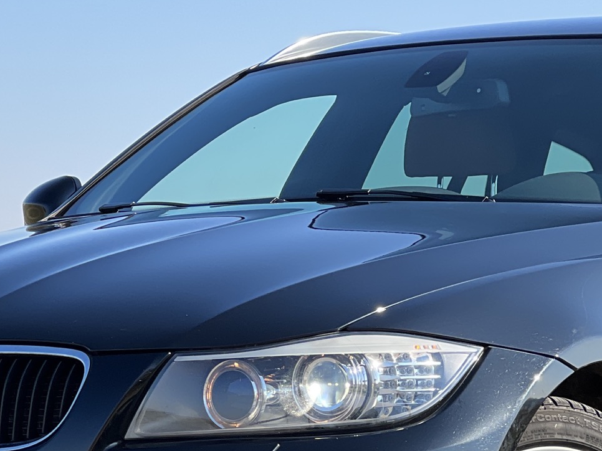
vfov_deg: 8.2
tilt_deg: -1.8
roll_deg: -1.6
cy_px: 430
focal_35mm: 180
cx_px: 206
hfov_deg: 11.0
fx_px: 3130
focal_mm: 9
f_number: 2.8
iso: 32
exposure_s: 1/374
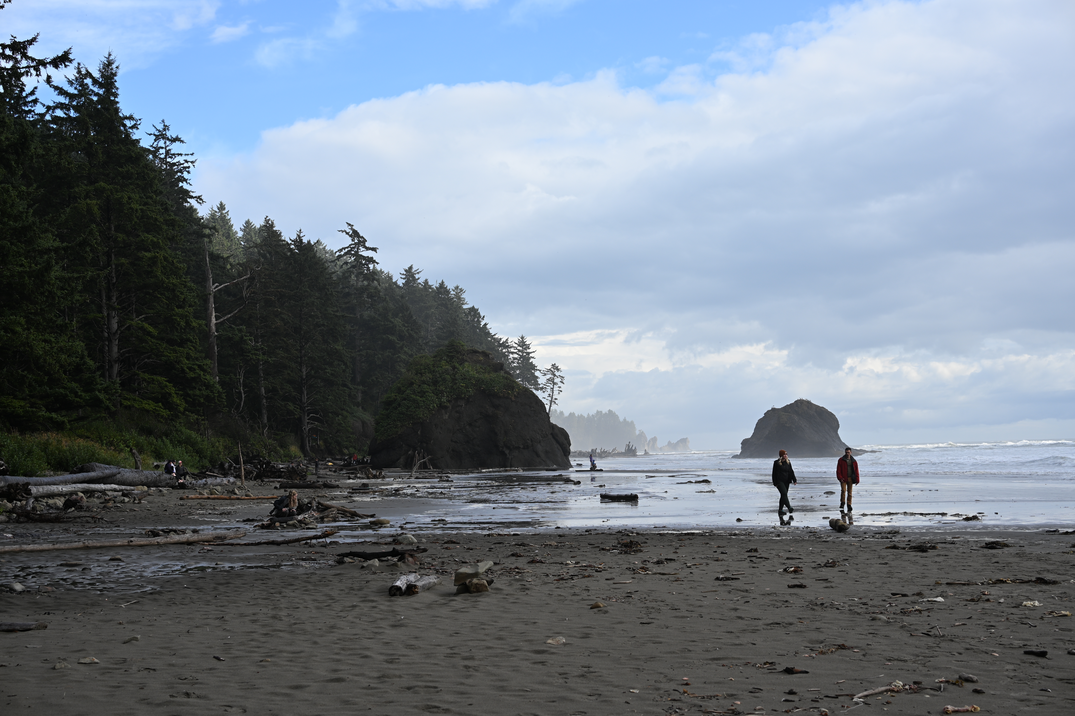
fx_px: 1493
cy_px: 358
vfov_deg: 27.0
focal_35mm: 50
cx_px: 538
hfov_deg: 39.6
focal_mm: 50
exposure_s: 1/320
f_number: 6.3
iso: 100
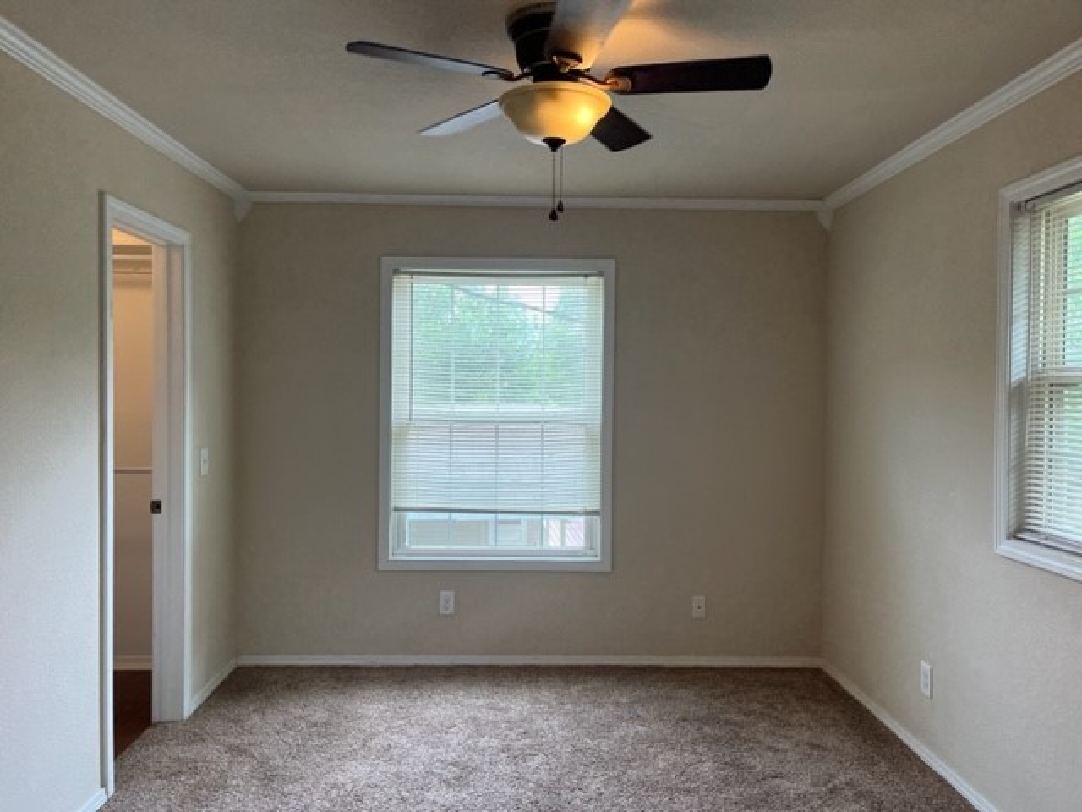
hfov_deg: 67.3
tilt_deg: -0.9
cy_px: 406
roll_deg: -0.2
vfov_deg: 53.1
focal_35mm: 26
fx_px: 813
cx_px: 541
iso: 64
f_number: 1.6
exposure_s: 1/120
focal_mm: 5.1
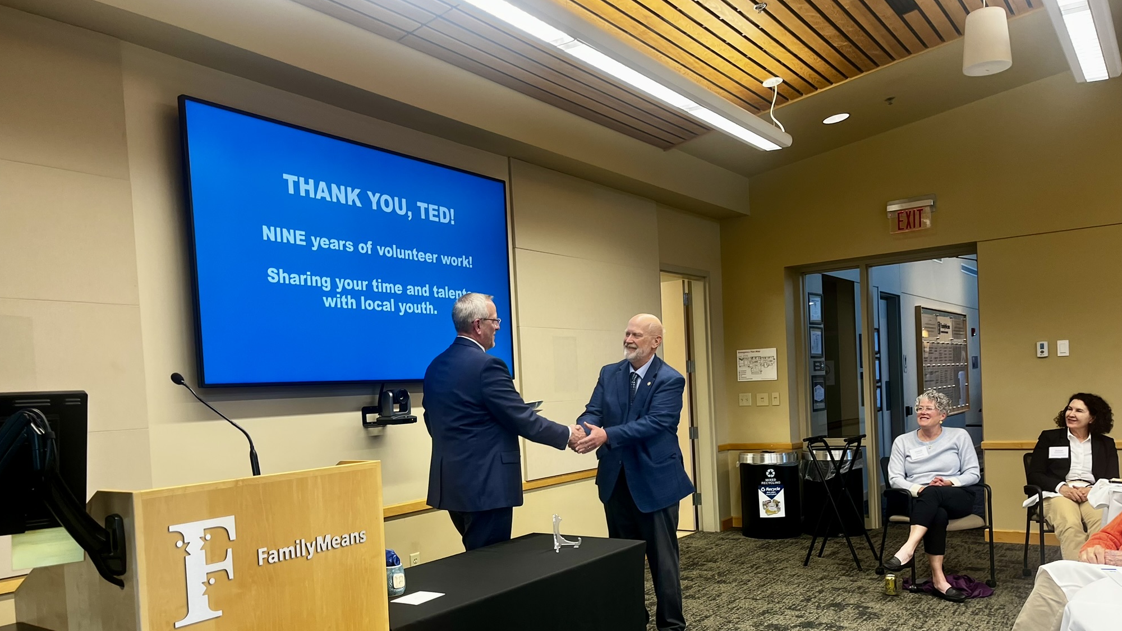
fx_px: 863
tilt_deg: -2.4
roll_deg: +3.5
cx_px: 549
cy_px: 416
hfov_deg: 66.1
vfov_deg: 39.7
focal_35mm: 29
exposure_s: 1/60
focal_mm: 5.1
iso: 64
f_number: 1.6
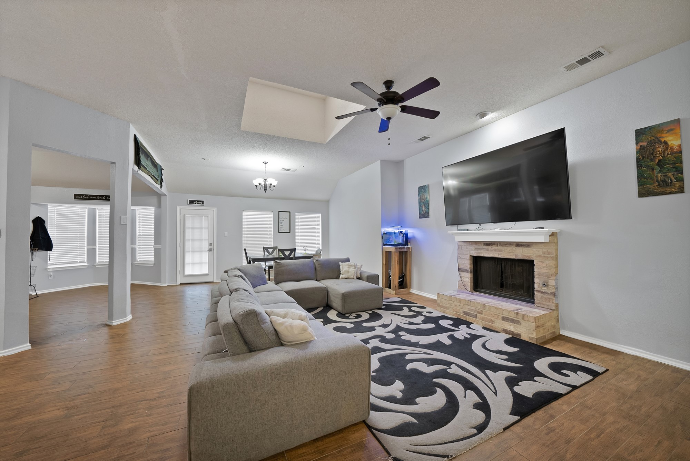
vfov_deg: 90.1
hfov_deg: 112.6
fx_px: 230
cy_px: 230
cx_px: 345
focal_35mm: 12
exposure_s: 1/1.25
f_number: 9
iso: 640
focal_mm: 12
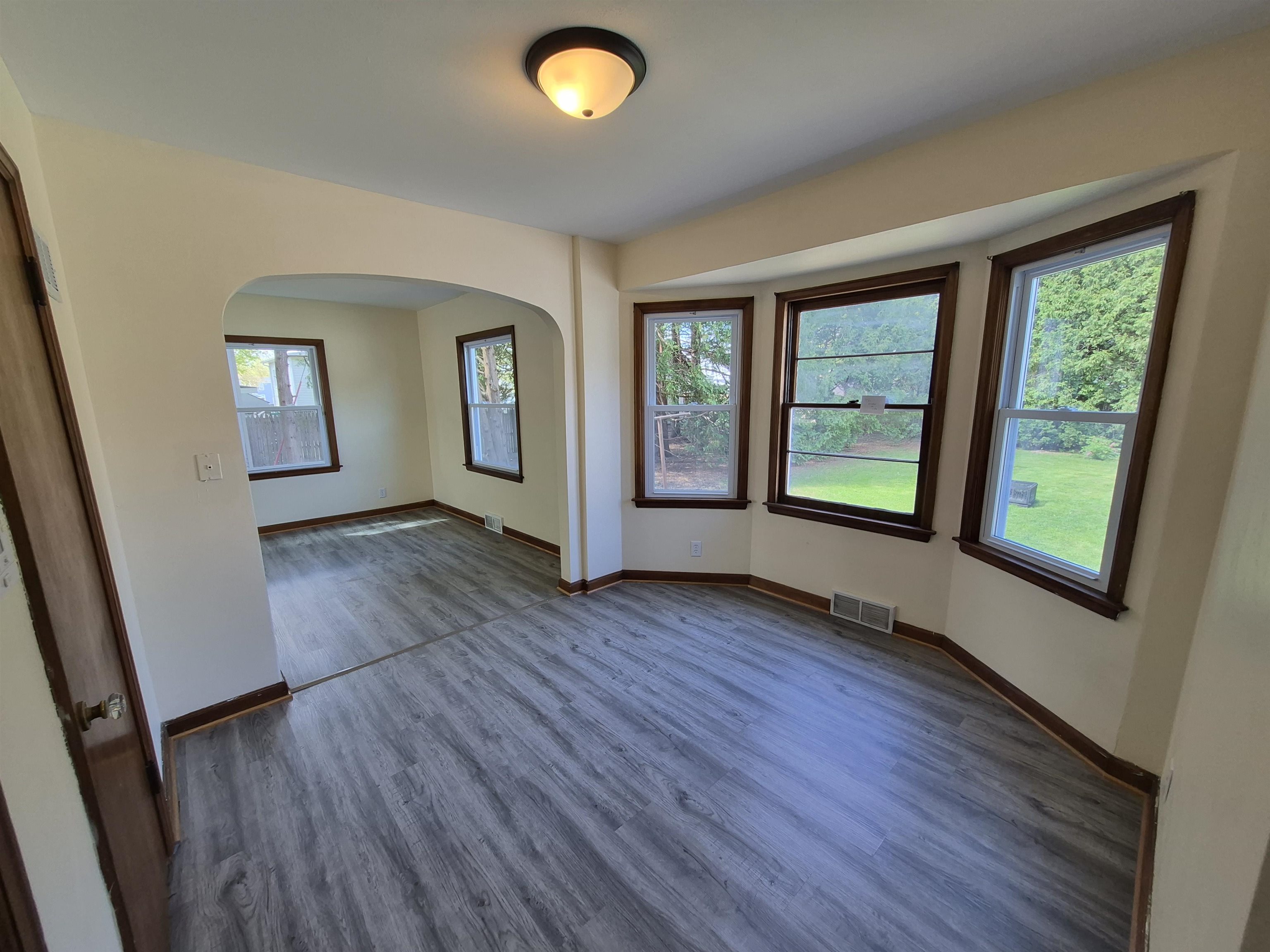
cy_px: 476
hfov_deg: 106.2
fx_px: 477
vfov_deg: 89.9
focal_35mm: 13
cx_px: 635
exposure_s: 1/60
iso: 80
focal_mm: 1.74
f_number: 2.2
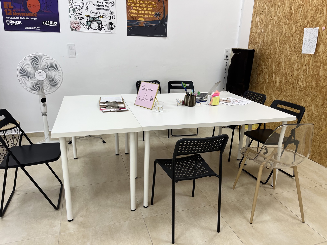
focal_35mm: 26
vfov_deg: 53.1
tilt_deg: -18.0
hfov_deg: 67.3
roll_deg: -2.4
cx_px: 164
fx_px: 246
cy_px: 122
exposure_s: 1/100
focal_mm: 5.1
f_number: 1.6
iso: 64
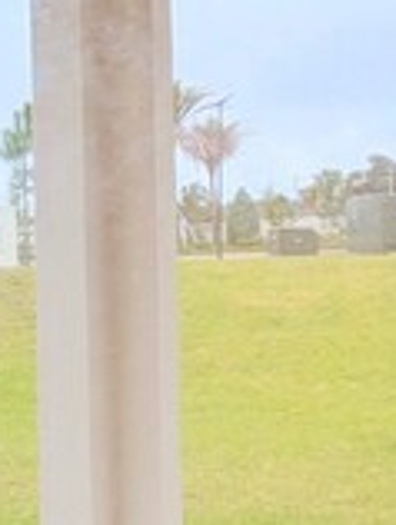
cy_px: 266
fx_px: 1004
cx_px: 0
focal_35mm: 66
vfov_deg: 29.3
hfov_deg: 21.5
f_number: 2.2
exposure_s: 1/24
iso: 55
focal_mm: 1.95
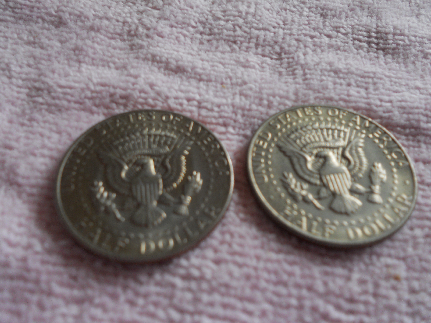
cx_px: 216
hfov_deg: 56.8
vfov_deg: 44.2
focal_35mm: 32
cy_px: 162
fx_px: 398
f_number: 3.5
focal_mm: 5.8
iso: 125
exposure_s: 1/30
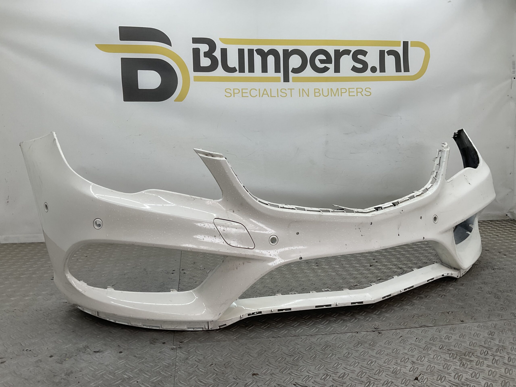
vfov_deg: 48.2
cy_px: 194
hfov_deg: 61.7
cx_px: 258
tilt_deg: -9.6
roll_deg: -0.8
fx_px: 432
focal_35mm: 29
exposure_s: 1/159
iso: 16
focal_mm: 3
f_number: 1.8
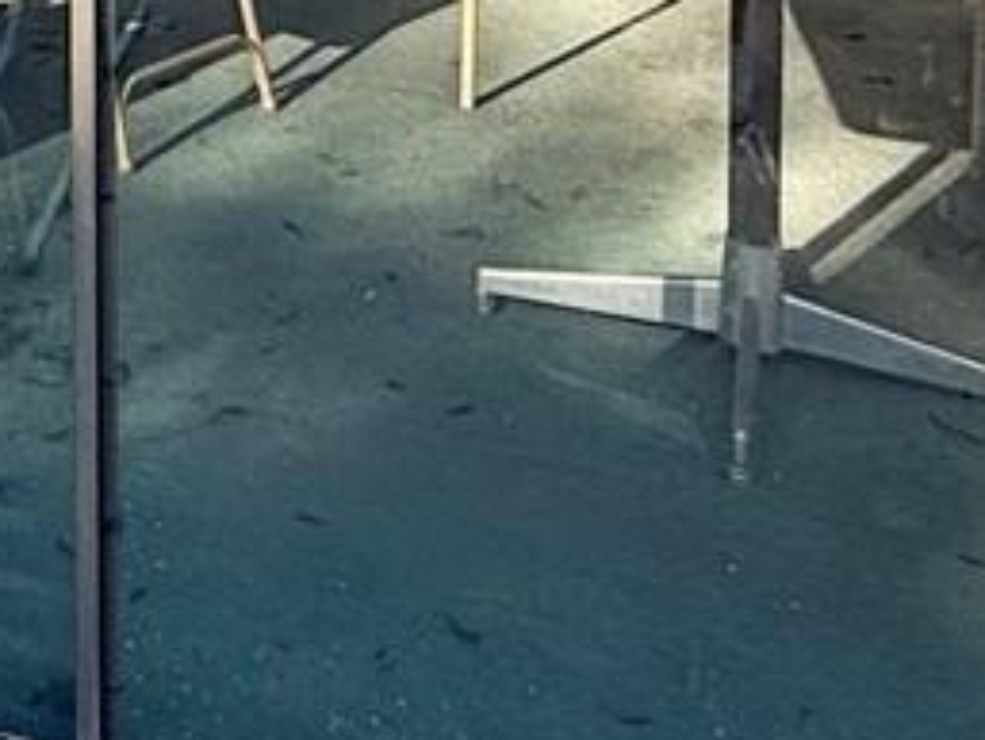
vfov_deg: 14.2
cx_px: -514
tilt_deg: -0.5
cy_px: -736
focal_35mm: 87
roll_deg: +0.8
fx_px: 2477
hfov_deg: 19.5
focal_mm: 2.22
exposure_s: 1/344
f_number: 2.2
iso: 64
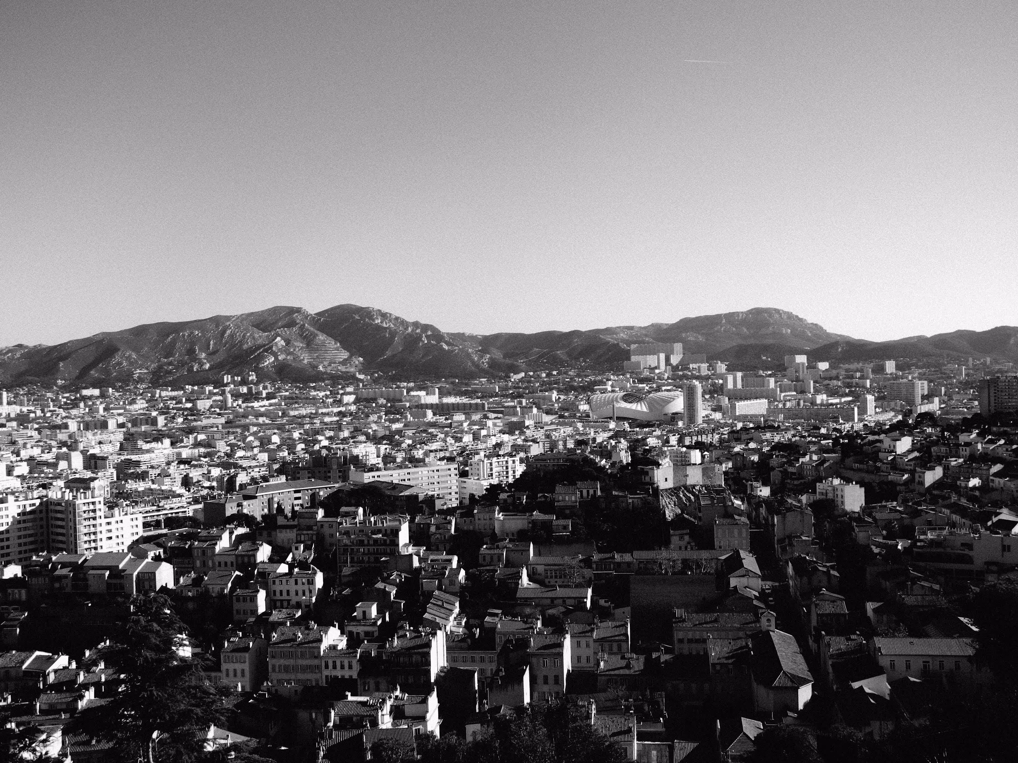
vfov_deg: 37.7
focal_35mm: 38
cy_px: 382
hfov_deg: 49.0
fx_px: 1118
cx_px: 509
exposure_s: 1/1000
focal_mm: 8.1
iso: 100
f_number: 4
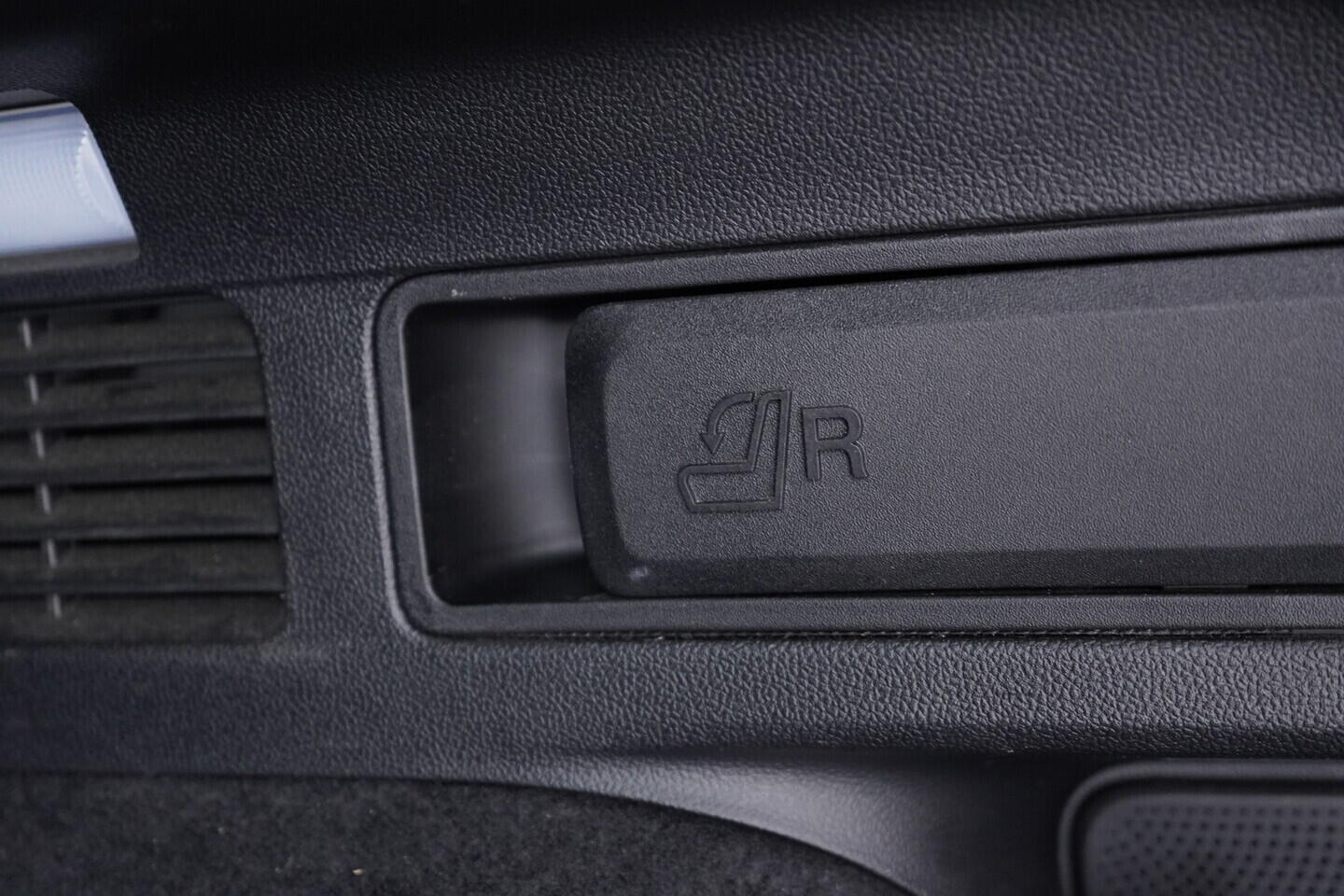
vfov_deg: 36.9
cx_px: 672
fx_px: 1344
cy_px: 448
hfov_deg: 53.1
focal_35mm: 36
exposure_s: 1/40
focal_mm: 24
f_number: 2.8
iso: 2000
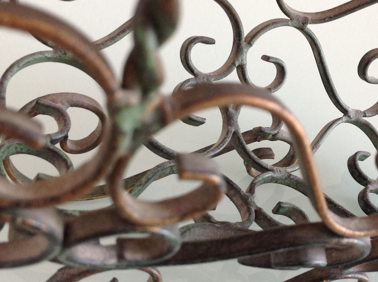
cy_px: 160
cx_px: 255
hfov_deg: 31.9
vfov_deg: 24.3
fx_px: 654
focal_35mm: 60
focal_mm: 4.28
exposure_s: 1/15
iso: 125
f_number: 2.4
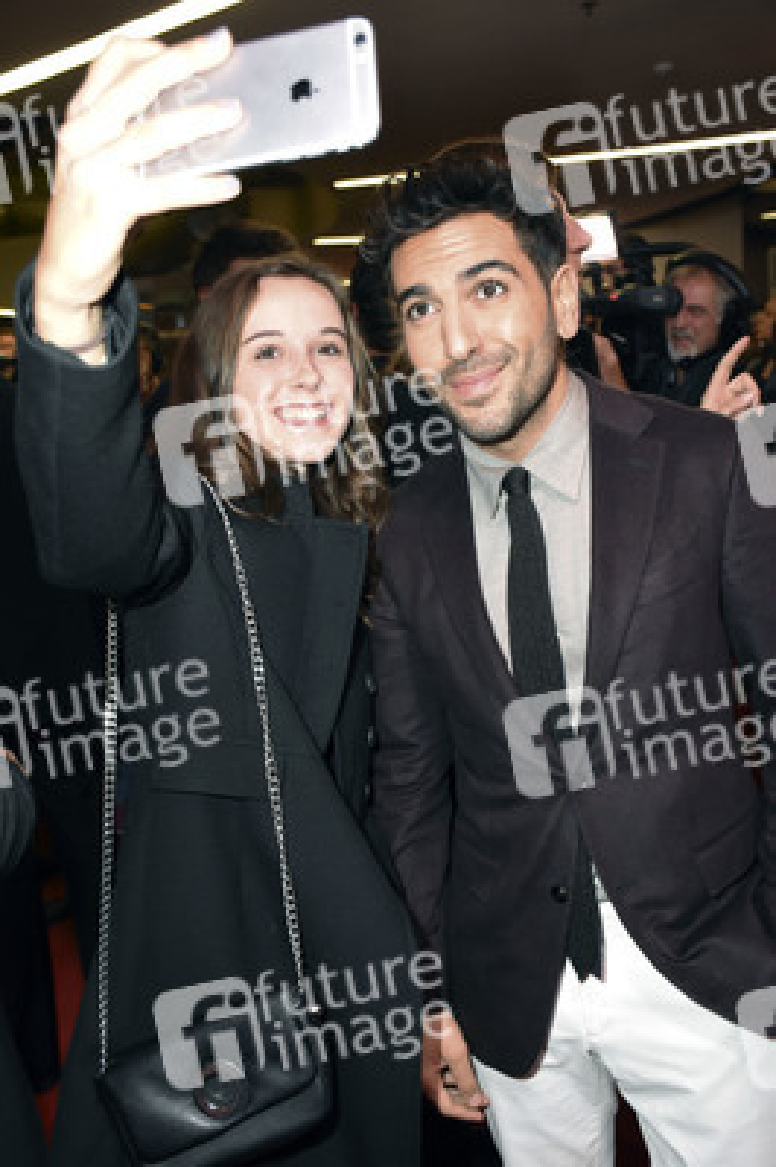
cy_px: 584
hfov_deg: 36.8
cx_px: 388
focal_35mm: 36
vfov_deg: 53.2
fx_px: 1166
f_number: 4.5
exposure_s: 1/125
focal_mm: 24
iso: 1600
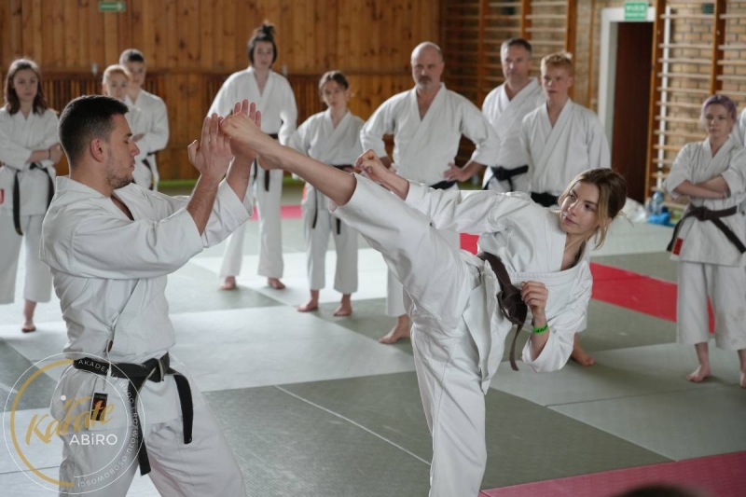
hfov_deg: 29.7
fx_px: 1409
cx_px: 373
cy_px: 248
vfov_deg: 20.0
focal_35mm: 68
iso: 2000
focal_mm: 68
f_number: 4
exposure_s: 1/160
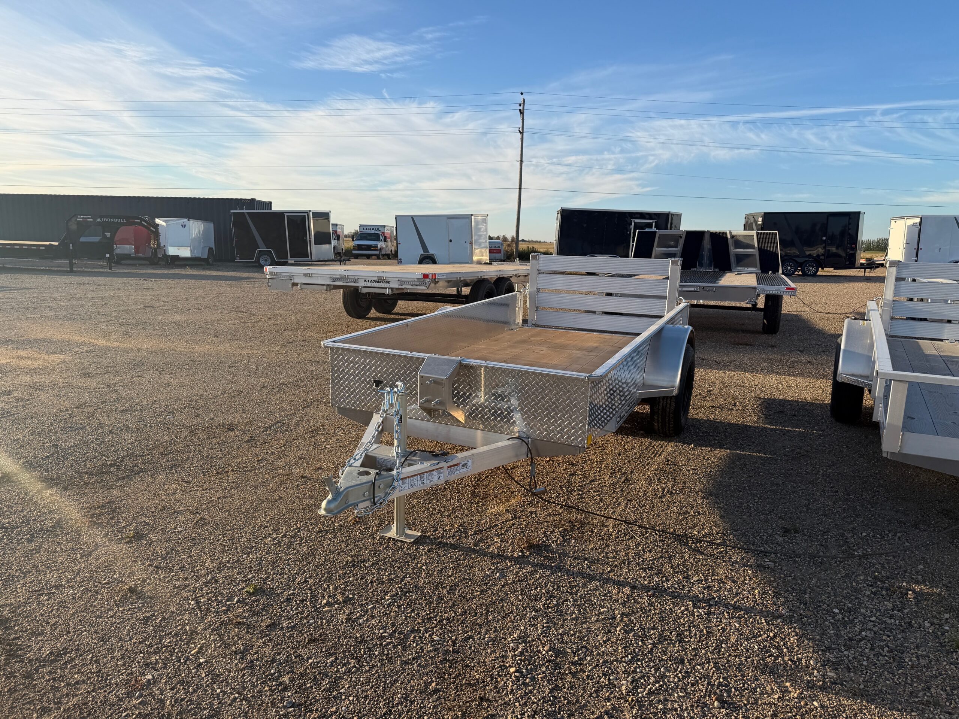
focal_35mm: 24
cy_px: 360
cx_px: 480
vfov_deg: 56.8
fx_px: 665
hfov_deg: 71.6
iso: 80
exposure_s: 1/2611
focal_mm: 6.76
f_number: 1.78
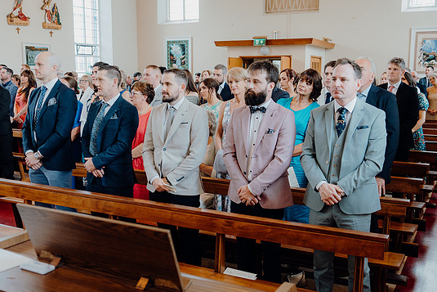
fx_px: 474
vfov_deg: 34.2
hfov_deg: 49.5
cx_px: 219
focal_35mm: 39
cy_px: 153
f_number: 2.8
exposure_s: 1/200
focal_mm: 24
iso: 800
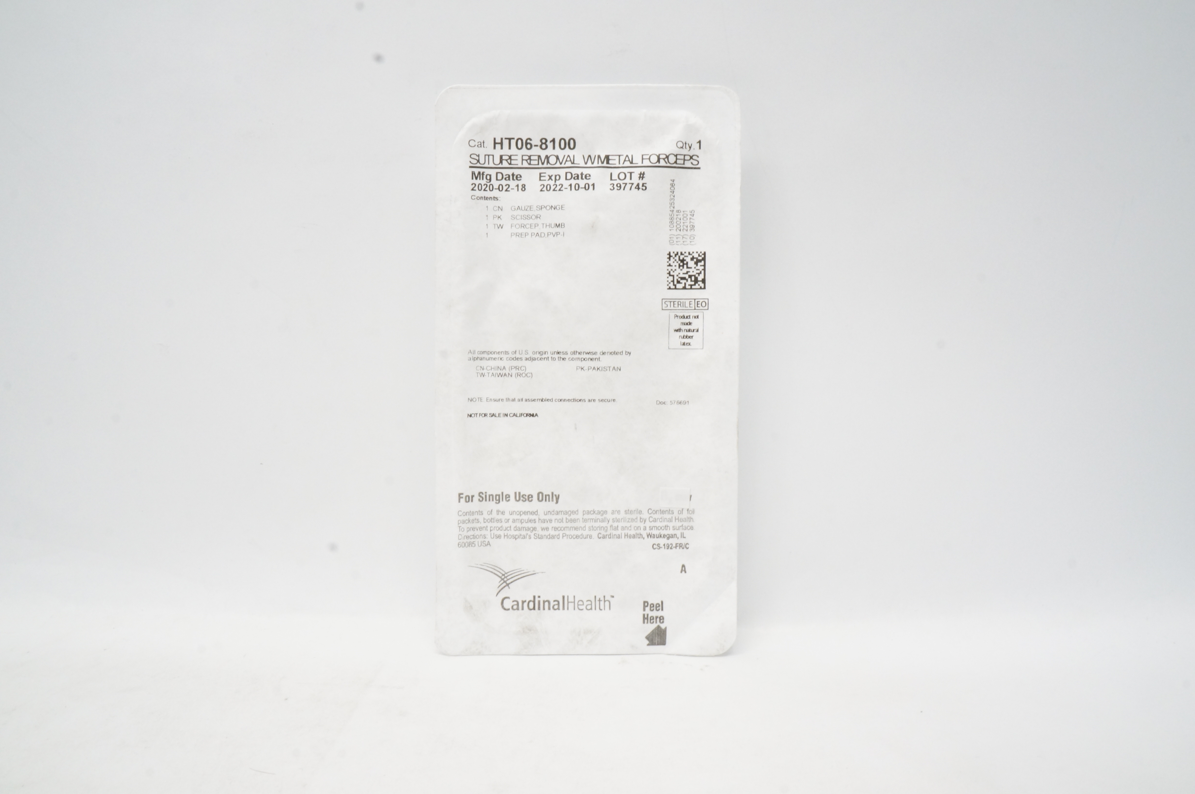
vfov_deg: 47.8
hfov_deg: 67.4
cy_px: 397
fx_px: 895
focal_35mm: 27
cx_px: 598
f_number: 18
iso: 1600
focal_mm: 18
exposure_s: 1/15
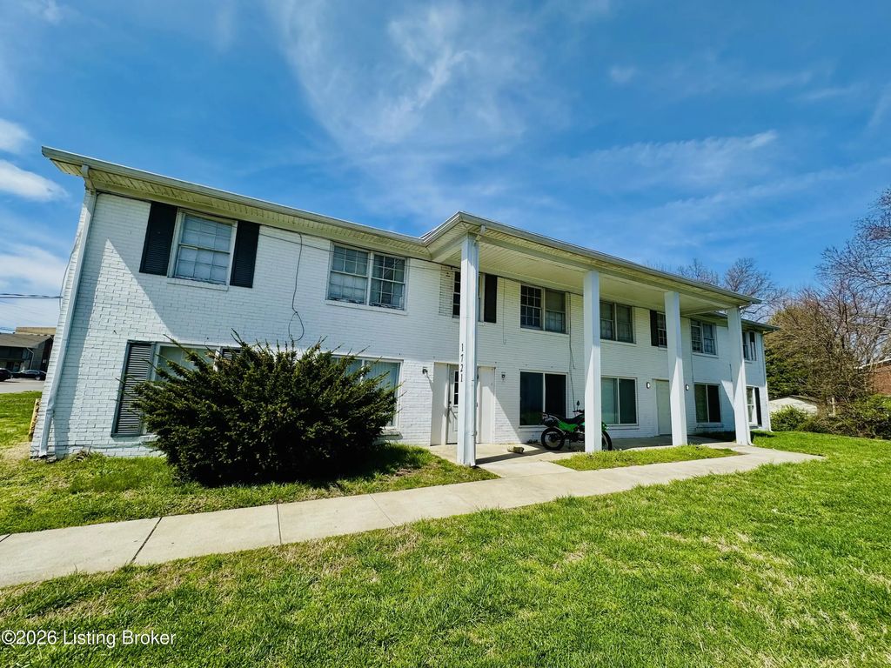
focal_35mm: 14
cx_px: 446
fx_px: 360
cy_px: 334
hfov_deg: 102.1
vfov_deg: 85.7
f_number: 2.2
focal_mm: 2.22
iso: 40
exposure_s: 1/2053
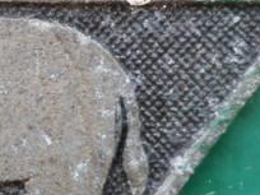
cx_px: -31
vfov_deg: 14.0
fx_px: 796
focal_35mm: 106
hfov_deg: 17.9
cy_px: 120
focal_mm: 4.9
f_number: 3.3
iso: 100
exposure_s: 1/125
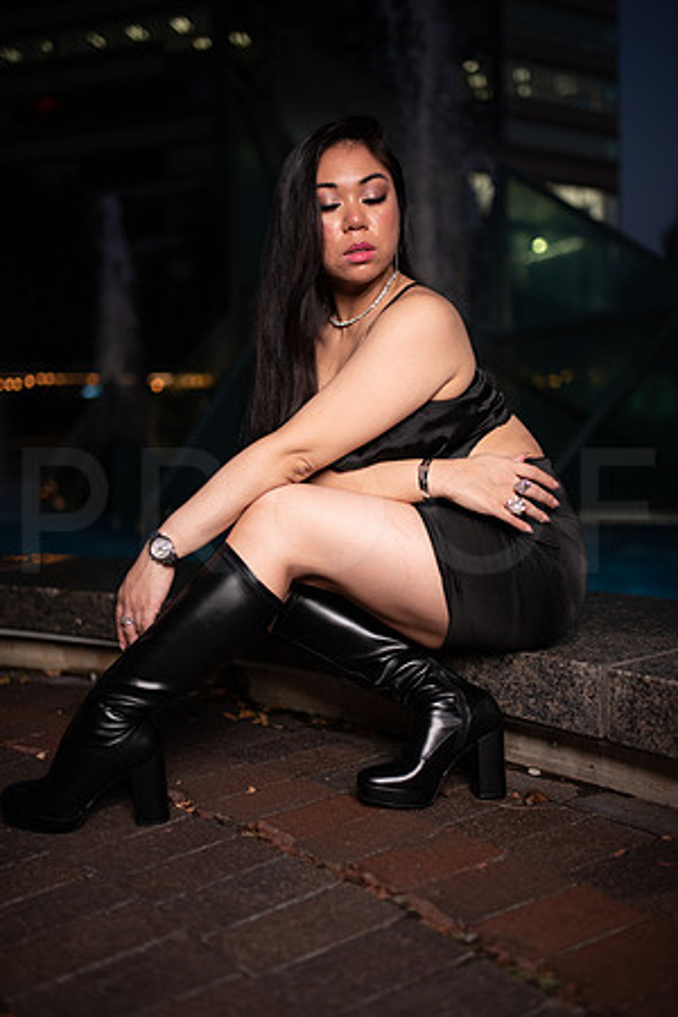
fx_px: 989
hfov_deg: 37.9
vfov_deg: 54.4
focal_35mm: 35
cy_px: 508
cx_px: 339
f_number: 1.4
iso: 640
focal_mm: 35
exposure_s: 1/1000
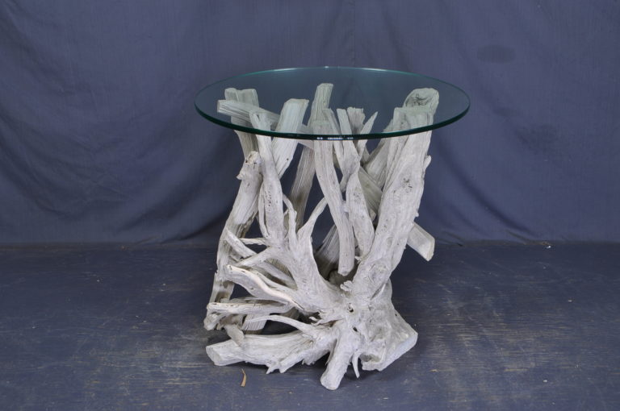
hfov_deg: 41.2
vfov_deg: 28.0
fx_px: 826
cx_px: 310
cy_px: 206
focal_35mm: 48
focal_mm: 32
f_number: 6.3
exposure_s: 1/8
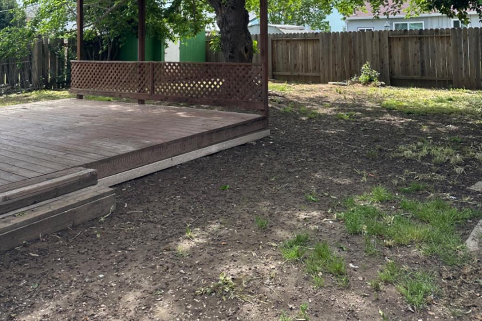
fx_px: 469
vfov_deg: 35.3
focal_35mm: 35
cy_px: 24
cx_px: 243
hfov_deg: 54.4
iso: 80
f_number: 1.78
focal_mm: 6.86
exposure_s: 1/943
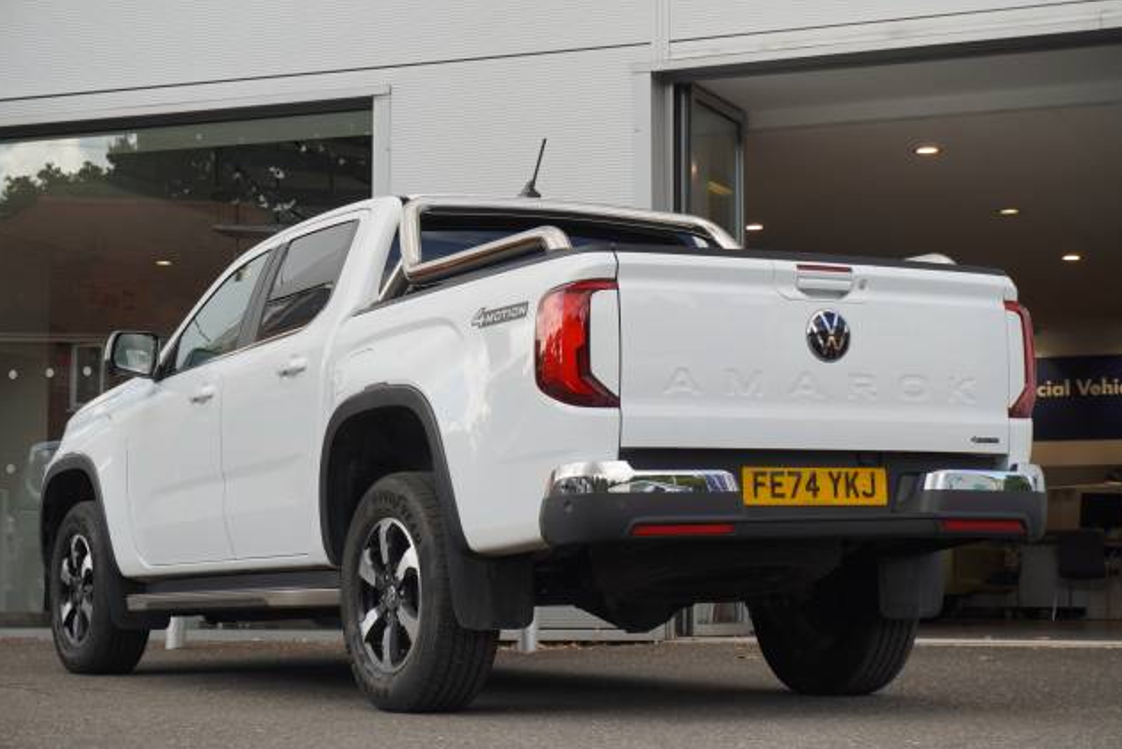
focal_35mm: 73
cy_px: 374
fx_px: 2276
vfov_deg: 18.7
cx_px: 564
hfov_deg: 27.7
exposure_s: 1/90
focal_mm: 48
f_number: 5.6
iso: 100
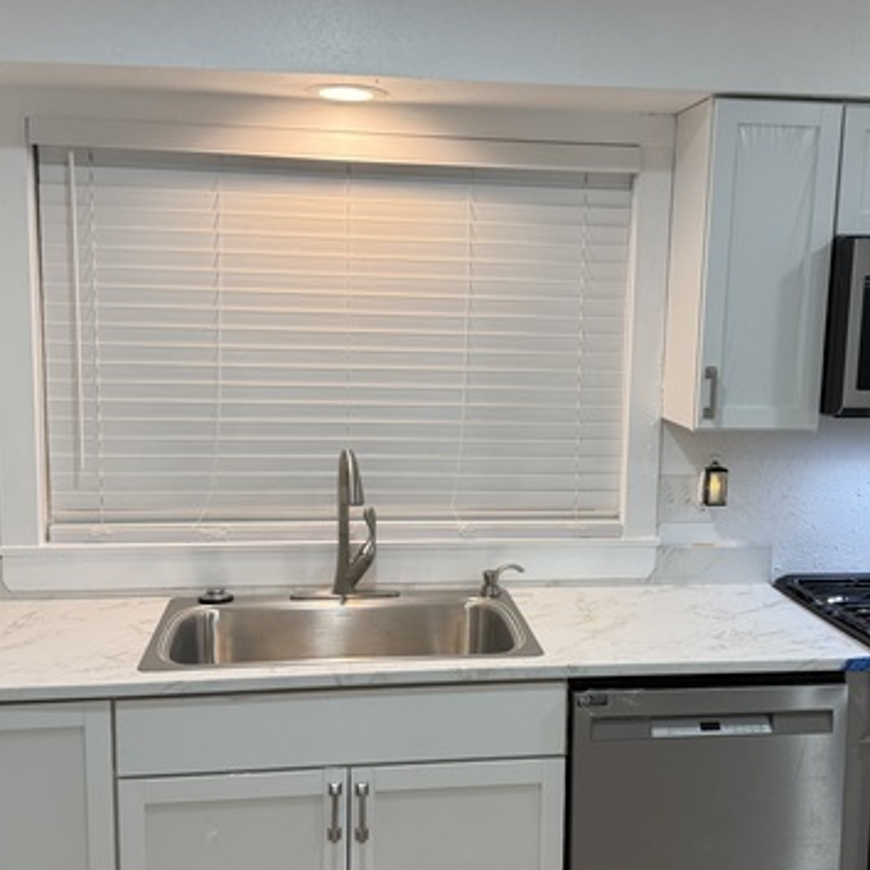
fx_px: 1137
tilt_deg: -8.0
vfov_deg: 41.9
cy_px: 450
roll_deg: -1.0
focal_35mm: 40
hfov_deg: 41.8
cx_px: 490
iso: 125
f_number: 1.78
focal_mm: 6.76
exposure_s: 1/120
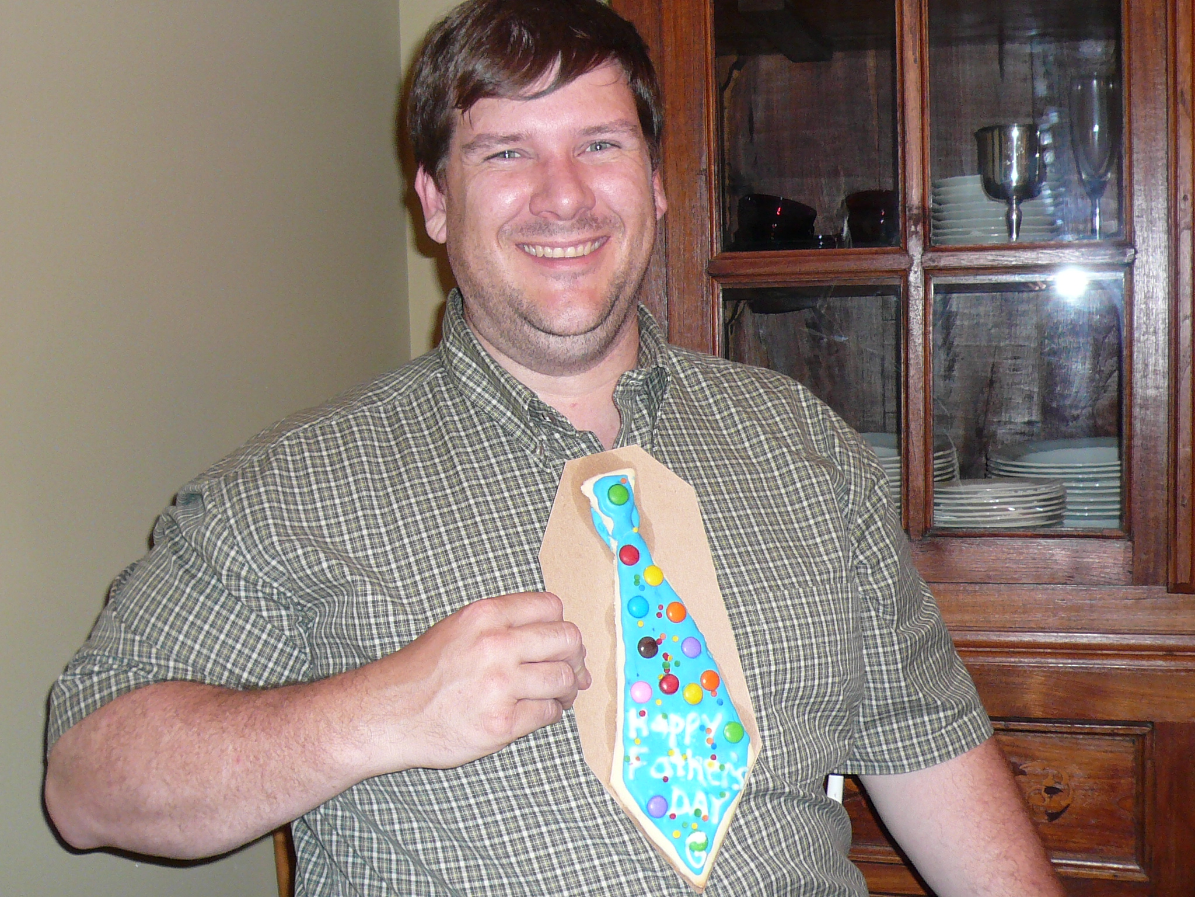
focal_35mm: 45
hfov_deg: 42.1
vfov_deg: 32.2
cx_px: 598
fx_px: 1553
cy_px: 448
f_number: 2.9
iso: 100
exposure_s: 1/30
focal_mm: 4.9
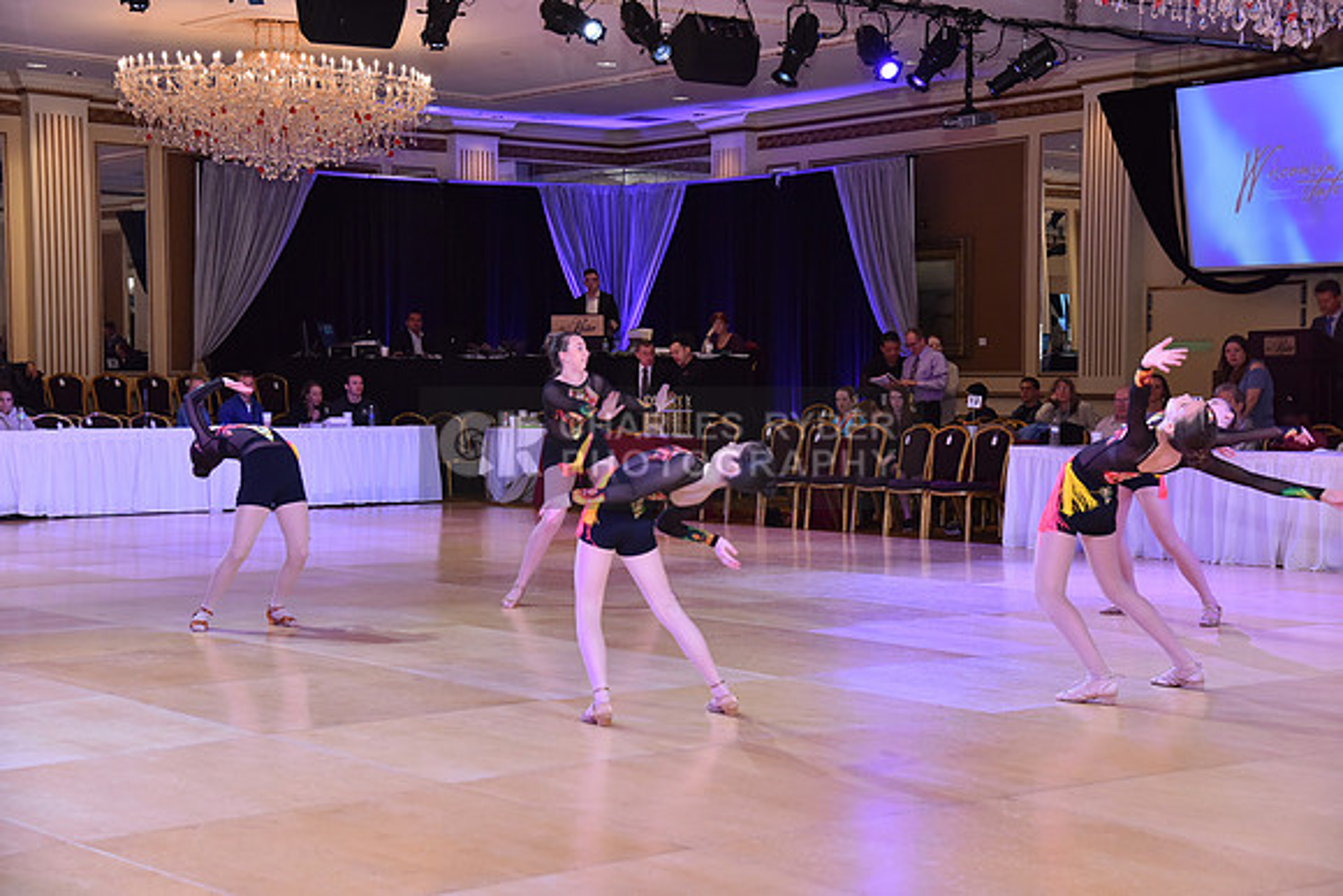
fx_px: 2313
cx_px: 672
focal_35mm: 62
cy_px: 448
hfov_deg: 32.4
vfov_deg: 21.9
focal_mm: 62
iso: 1600
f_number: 5
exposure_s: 1/250
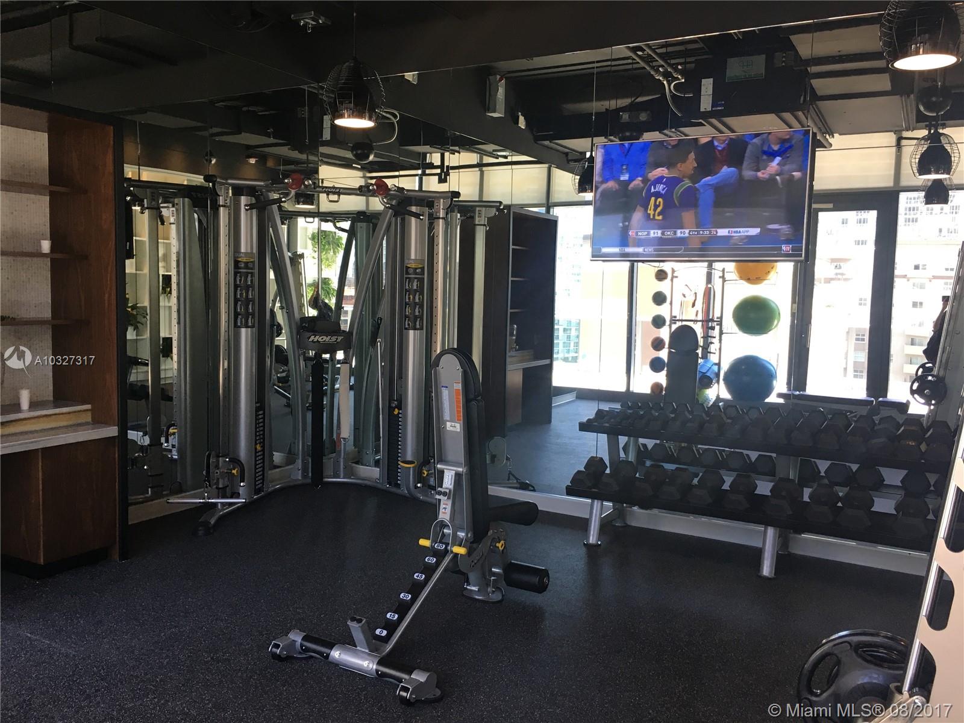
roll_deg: -1.6
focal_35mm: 29
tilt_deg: -3.0
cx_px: 482
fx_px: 808
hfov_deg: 61.7
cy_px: 362
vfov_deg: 48.2
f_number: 2.2
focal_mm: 4.15
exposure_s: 1/30
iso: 32
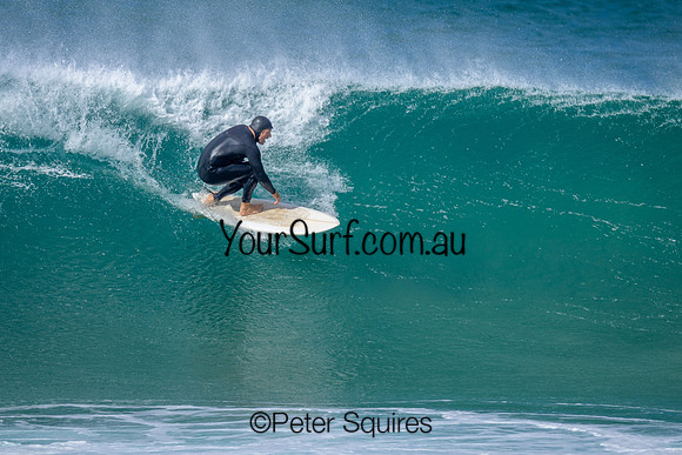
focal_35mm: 1028
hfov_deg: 2.0
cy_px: 188
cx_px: 295
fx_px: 19474
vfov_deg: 1.3
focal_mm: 800
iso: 280
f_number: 6.3
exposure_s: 1/2000
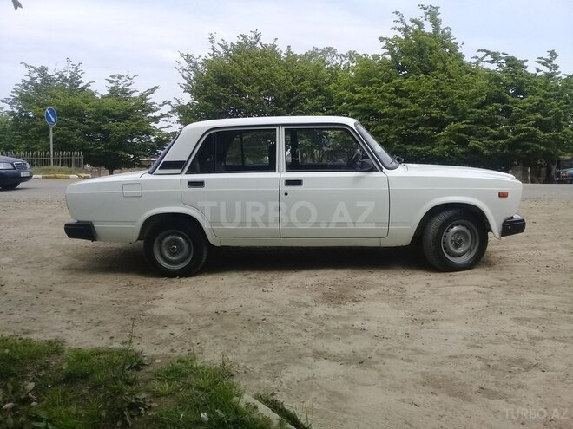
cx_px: 286
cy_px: 214
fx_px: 513
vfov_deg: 45.4
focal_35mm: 31
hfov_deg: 58.4
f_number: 2.2
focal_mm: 3.3
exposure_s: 1/984
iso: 50
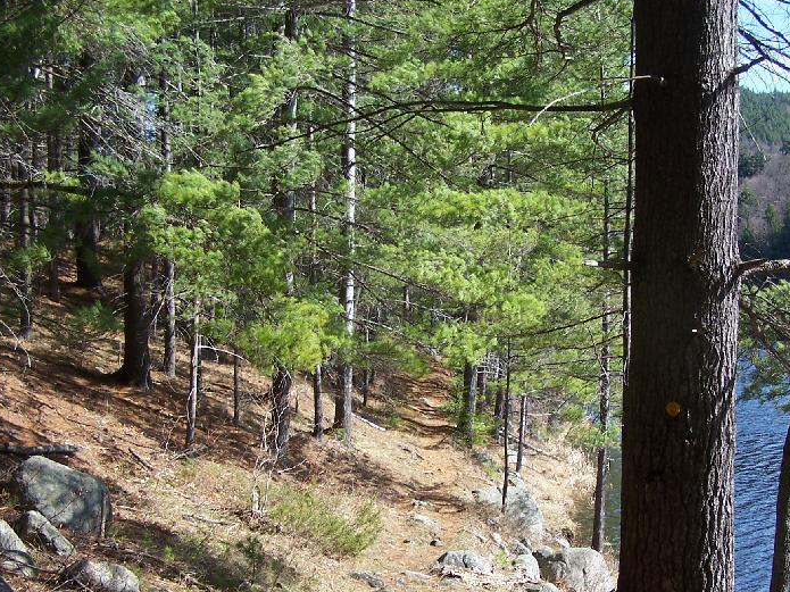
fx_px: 1278
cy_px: 392
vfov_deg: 26.0
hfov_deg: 34.2
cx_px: 501
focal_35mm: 56
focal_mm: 6.3
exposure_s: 1/500
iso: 80
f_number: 2.8
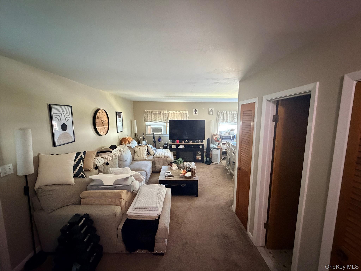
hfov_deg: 102.1
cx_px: 180
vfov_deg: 85.7
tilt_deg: -7.0
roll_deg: +0.3
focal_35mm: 14
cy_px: 136
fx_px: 146
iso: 1250
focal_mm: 2.22
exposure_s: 1/42
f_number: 2.2
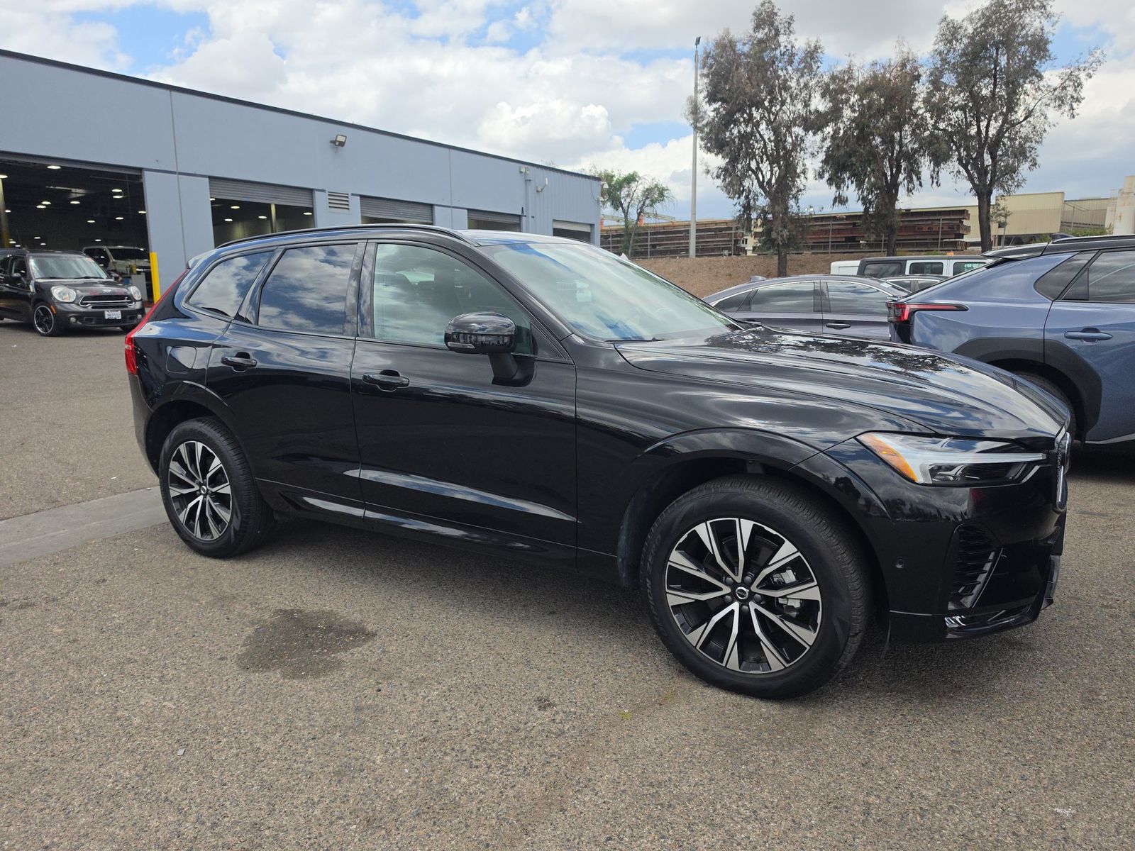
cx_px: 568
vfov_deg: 58.9
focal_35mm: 23
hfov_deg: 73.9
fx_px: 754
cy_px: 426
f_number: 1.4
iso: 65
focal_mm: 6.5
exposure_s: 1/5775
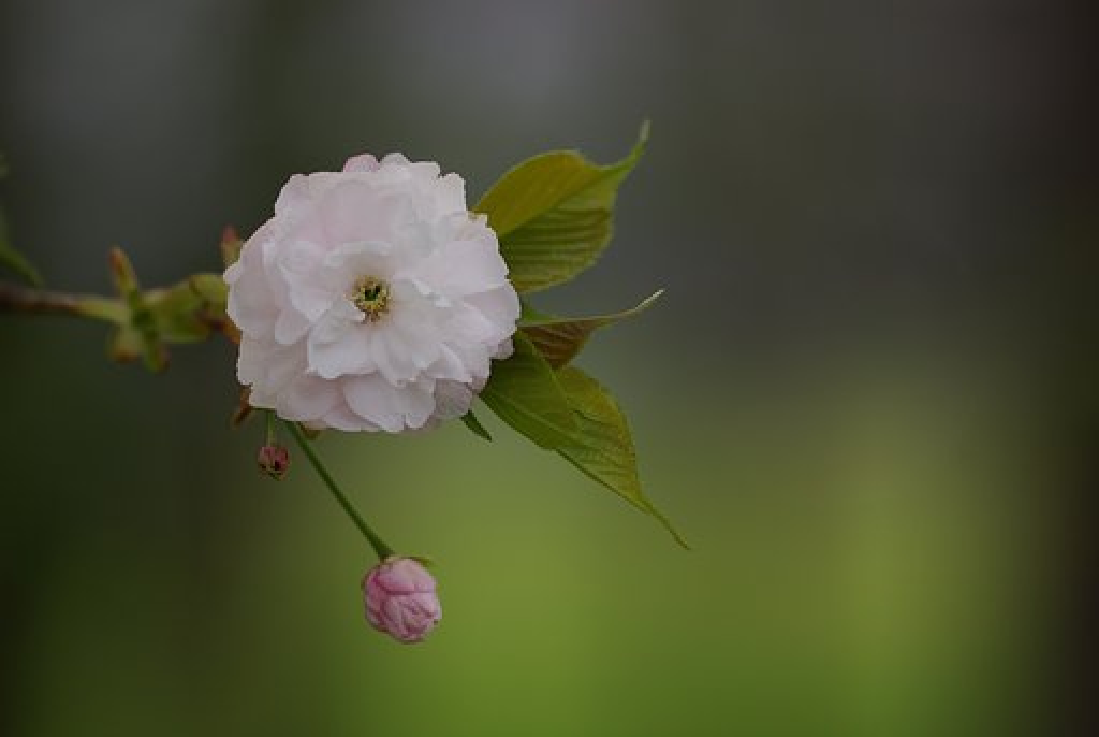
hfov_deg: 7.6
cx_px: 550
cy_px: 368
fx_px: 8254
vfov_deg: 5.1
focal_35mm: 270
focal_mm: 180
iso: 100
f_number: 3.5
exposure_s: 1/500
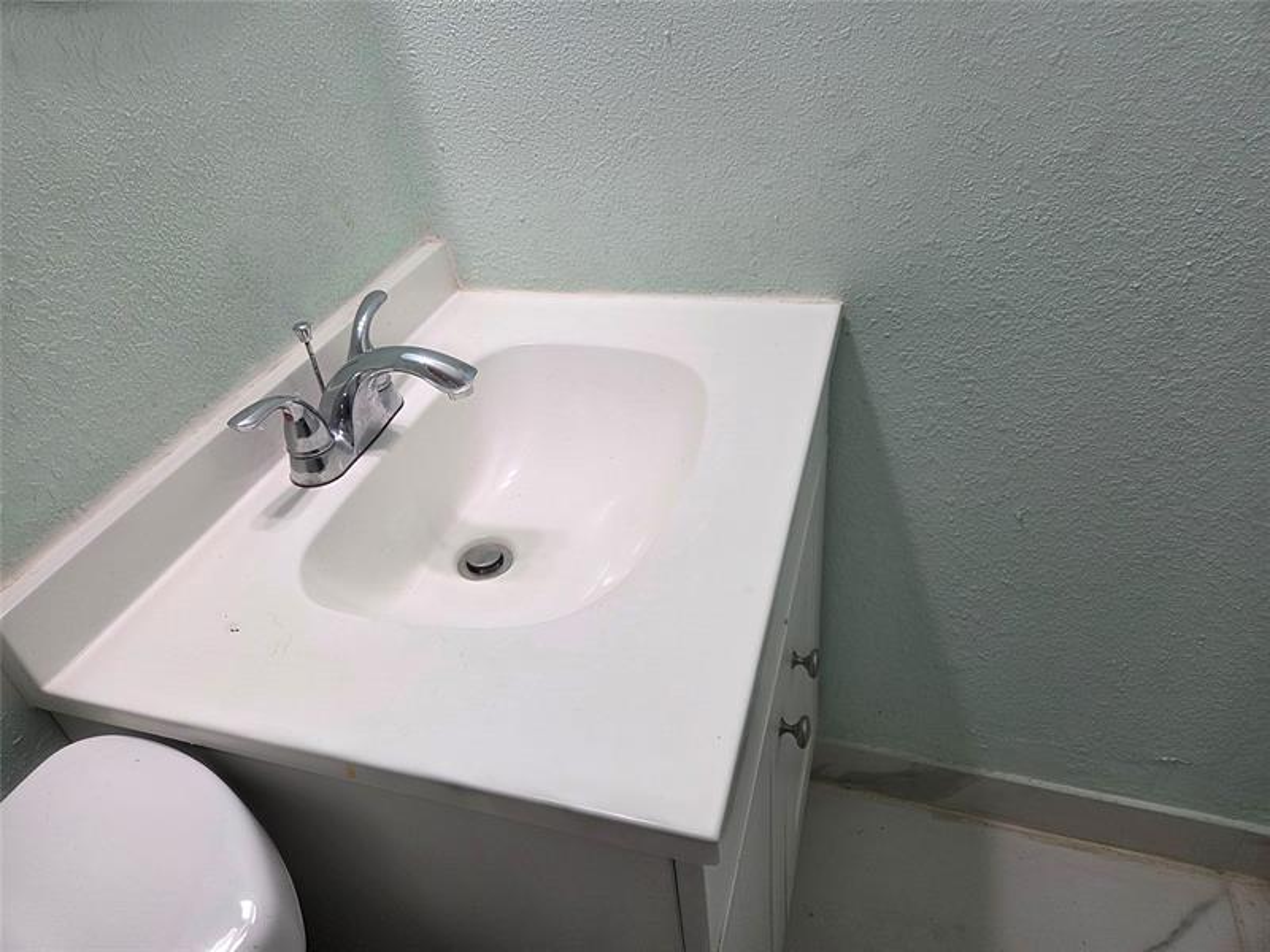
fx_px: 844
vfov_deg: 58.9
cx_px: 635
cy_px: 476
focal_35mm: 23
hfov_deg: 73.9
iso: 100
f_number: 1.8
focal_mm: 5.4
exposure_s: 1/120
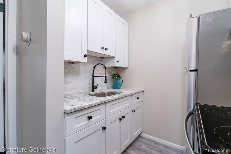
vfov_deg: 70.4
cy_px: 77
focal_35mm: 17
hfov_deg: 93.3
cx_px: 116
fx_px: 109
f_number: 8
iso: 500
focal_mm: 11.3
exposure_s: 1/125
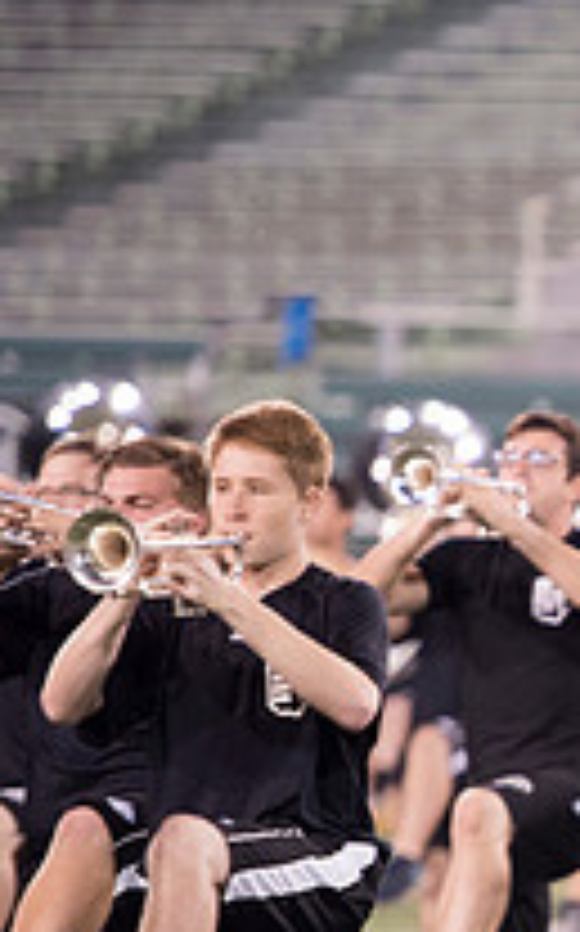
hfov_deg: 2.5
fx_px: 13407
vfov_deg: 4.0
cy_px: 709
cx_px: 1250
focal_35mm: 529
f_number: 2.8
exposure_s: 1/320
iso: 1000
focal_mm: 185
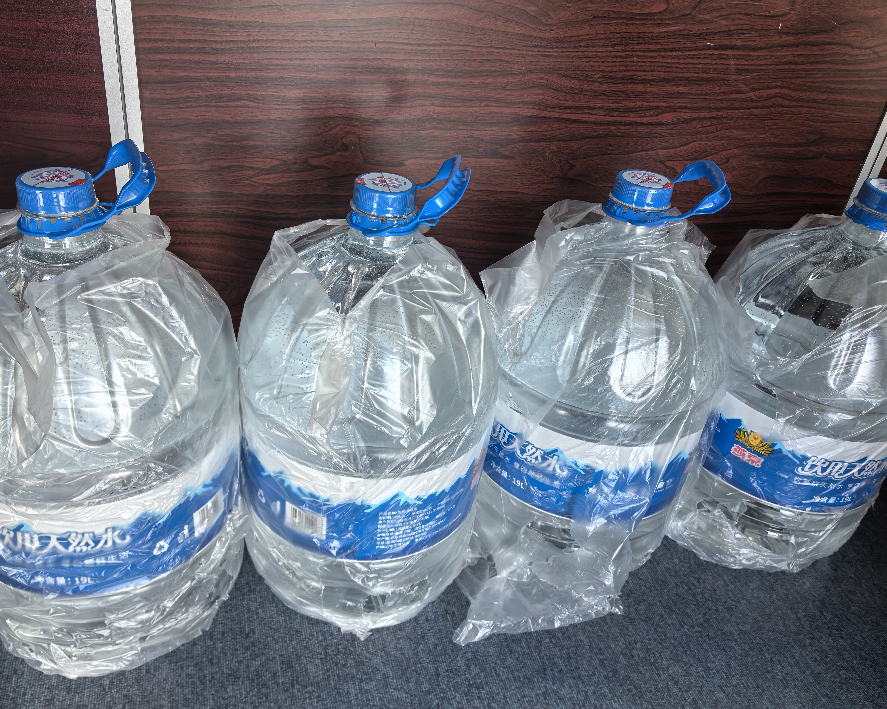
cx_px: 426
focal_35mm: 29
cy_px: 346
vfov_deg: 50.0
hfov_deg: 60.4
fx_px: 761
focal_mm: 5.75
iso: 125
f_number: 2
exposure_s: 1/100
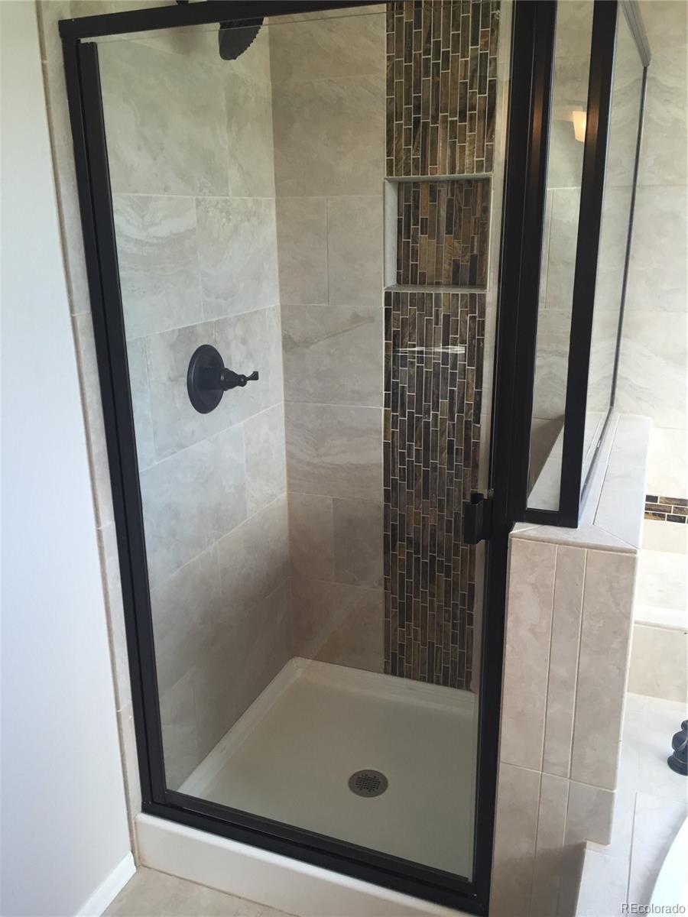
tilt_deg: -16.9
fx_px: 769
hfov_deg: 48.2
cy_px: 458
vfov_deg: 61.7
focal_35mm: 29
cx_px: 344
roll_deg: +1.3
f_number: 2.2
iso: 32
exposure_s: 1/40
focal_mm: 4.15
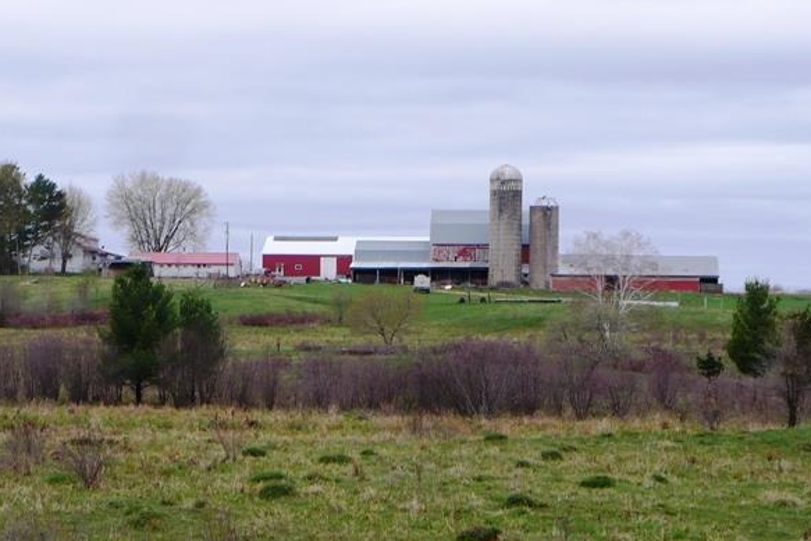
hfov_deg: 14.1
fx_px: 3267
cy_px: 286
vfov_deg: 9.5
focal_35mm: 145
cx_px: 419
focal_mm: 21
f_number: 3.7
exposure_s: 1/640
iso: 100
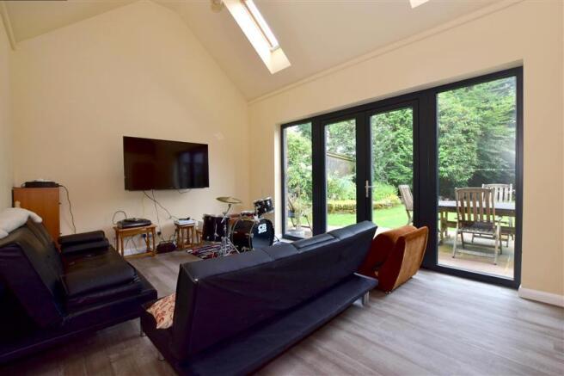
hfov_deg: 100.4
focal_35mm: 15
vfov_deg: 77.3
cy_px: 188
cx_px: 282
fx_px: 235
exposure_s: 1/20
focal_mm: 10
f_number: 11
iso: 200
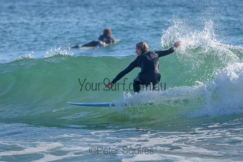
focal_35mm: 613
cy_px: 71
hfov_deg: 3.4
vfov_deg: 2.2
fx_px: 4139
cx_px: 149
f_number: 5.6
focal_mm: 500
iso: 160
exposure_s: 1/2000
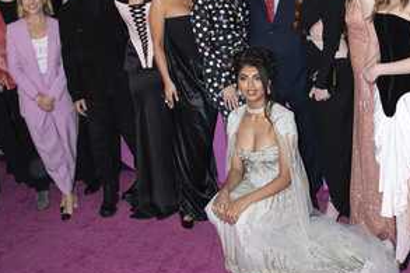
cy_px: 120
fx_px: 421
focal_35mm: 37
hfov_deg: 51.2
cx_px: 264
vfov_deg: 35.9
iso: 400
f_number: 6.3
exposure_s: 1/160
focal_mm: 24
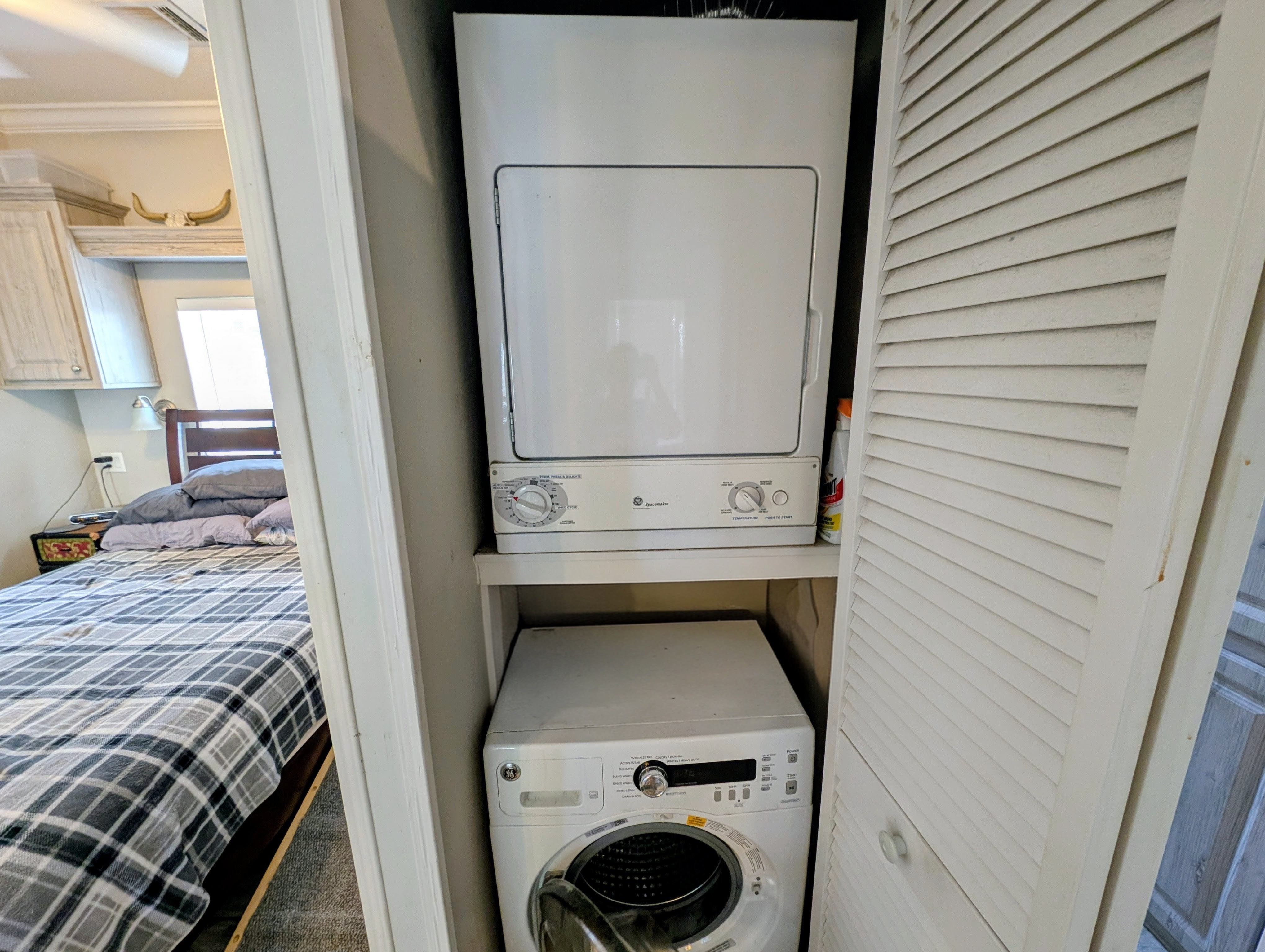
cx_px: 632
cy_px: 476
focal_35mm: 12
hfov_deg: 110.5
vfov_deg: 94.6
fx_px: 439
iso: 91
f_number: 1.95
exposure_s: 1/30
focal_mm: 2.23
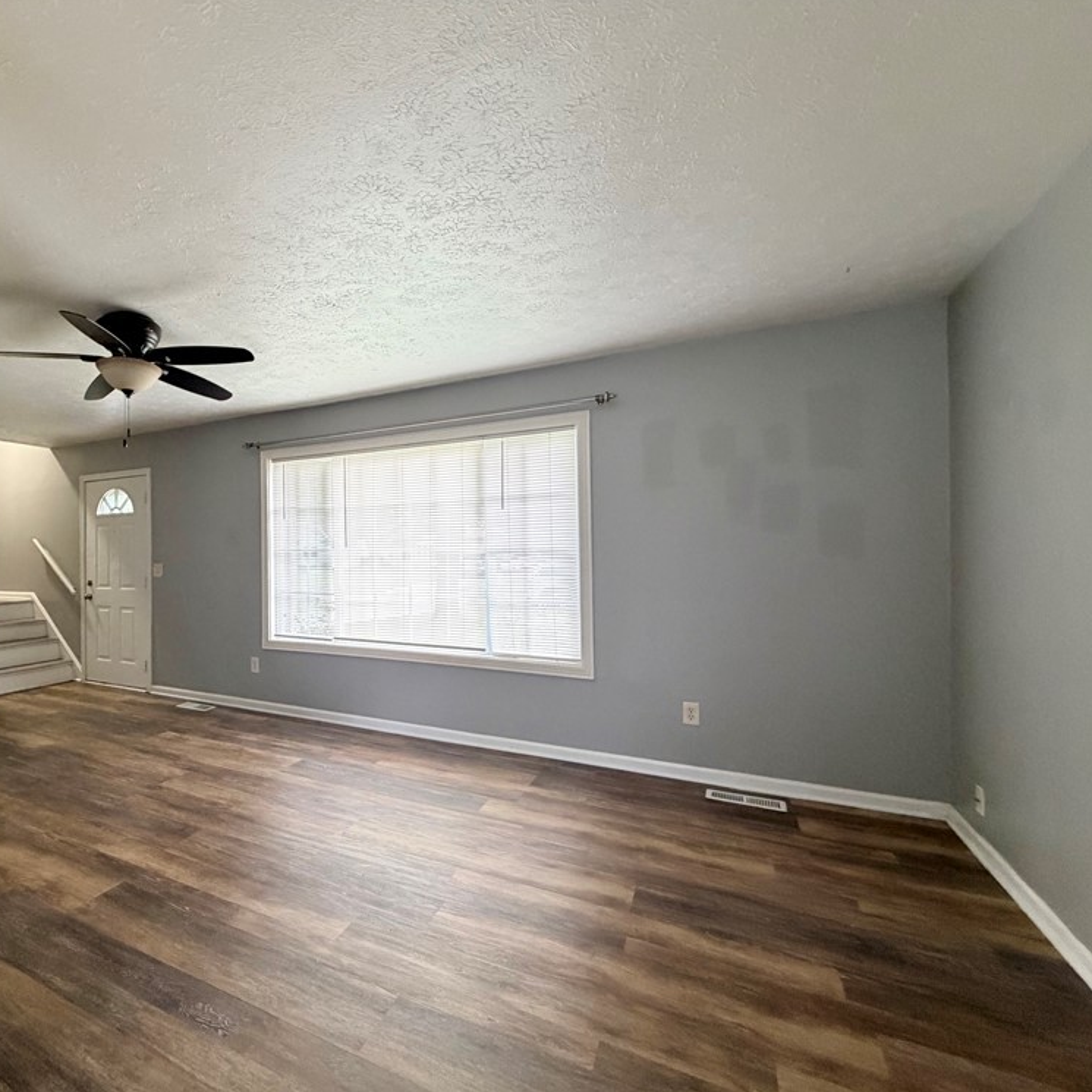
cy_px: 554
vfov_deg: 84.0
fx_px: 607
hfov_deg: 81.0
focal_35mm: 17
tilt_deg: -1.2
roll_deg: +1.1
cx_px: 358
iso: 400
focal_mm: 2.22
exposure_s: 1/60
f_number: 2.2
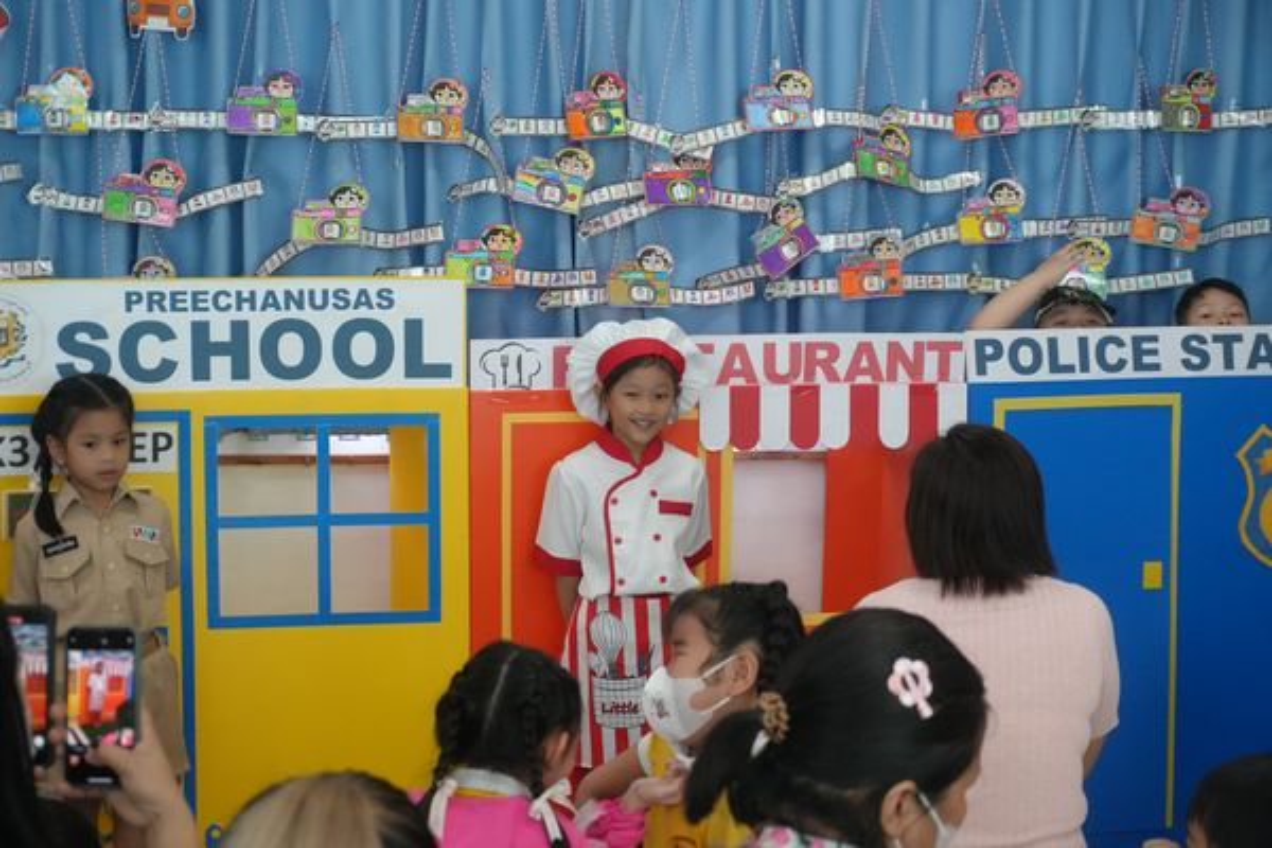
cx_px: 636
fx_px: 2650
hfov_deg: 27.0
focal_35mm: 75
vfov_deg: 18.2
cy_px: 424
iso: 5000
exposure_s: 1/160
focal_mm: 50
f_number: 5.6
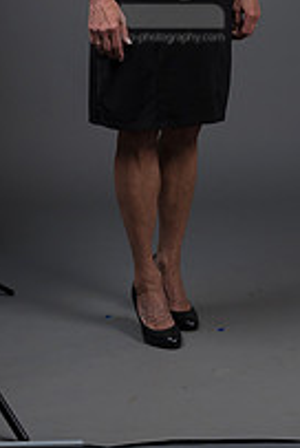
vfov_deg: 11.5
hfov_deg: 7.8
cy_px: -18
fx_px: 2205
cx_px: 172
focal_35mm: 177
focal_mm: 80
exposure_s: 1/250
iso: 160
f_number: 5.6
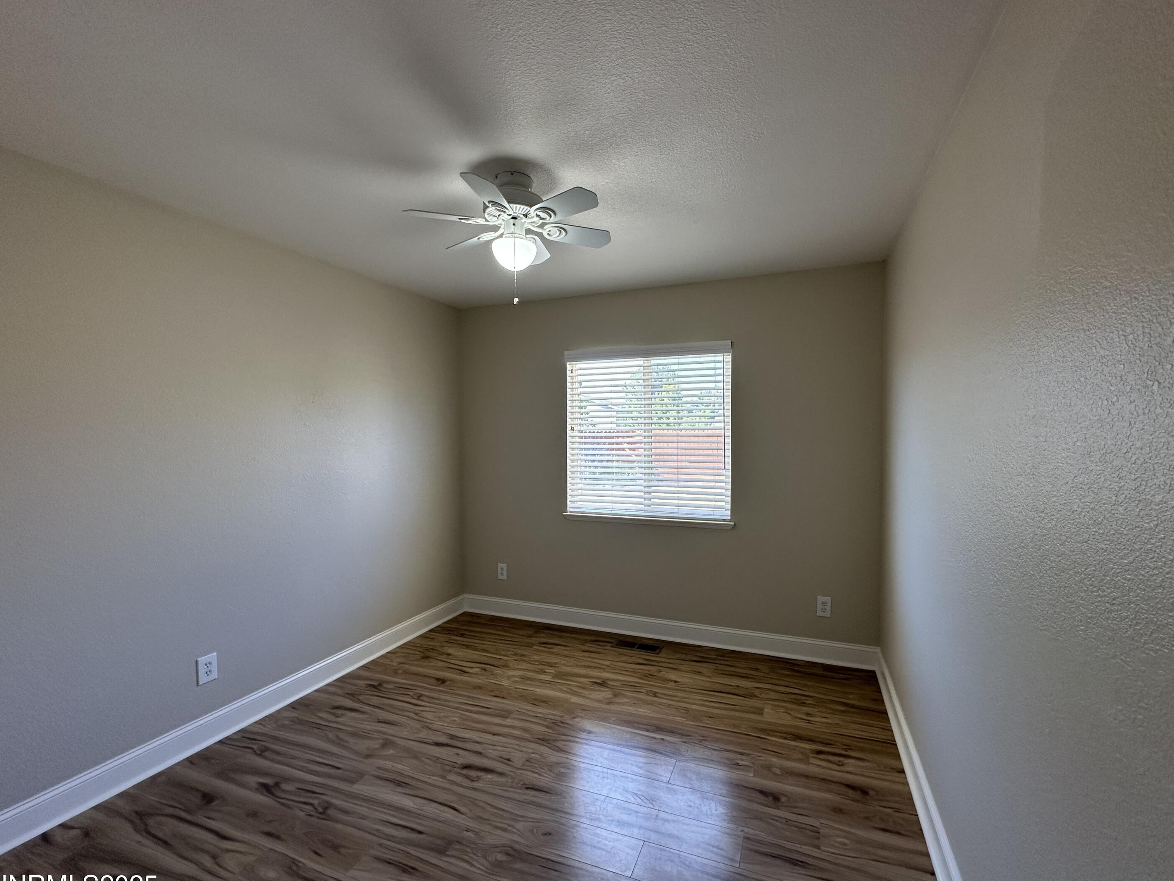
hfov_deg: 98.1
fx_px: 509
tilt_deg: -2.3
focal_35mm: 15
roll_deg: +0.2
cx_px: 615
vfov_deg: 81.7
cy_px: 456
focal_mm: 2.22
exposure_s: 1/120
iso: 100
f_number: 2.2
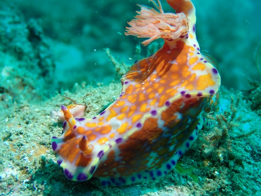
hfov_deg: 38.2
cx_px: 130
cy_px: 98
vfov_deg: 29.1
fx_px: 377
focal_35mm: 50
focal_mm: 9.01
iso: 200
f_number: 3.2
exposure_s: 1/100
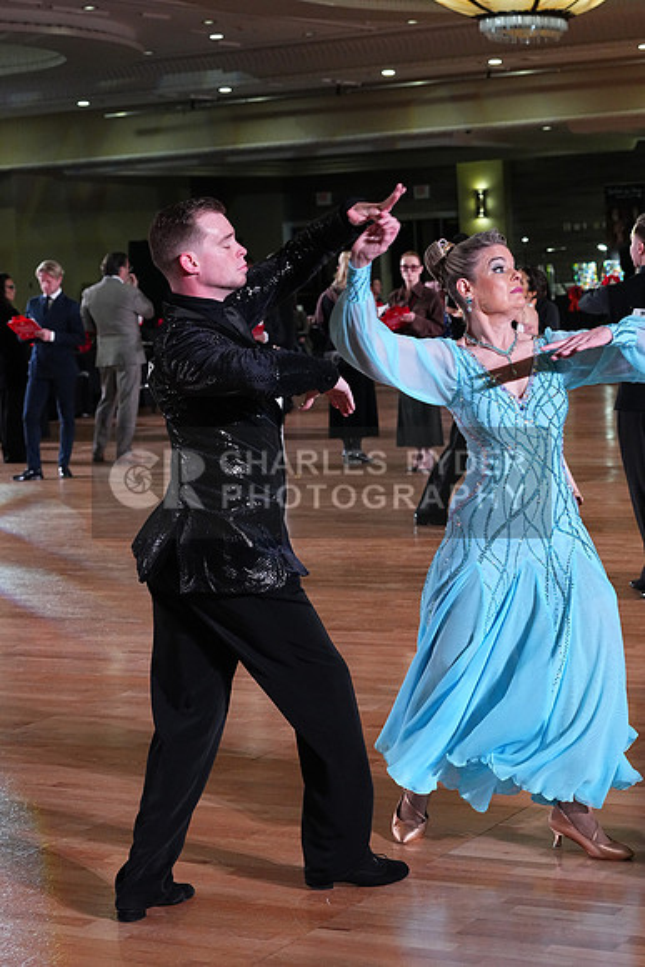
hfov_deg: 17.5
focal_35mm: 78
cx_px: 322
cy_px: 484
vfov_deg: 26.0
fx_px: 2095
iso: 6400
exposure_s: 1/400
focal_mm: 78
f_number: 6.3
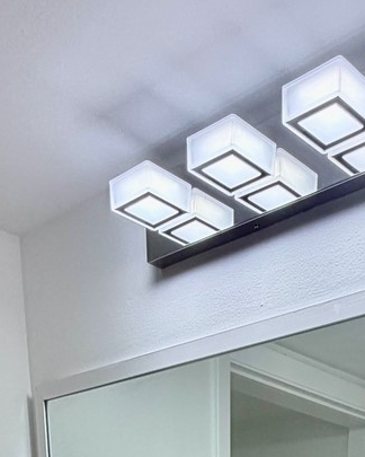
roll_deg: -0.5
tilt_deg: -16.8
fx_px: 729
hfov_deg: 27.7
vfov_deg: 21.8
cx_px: 269
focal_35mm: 54
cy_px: 823
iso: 50
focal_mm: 2.22
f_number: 2.2
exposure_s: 1/129
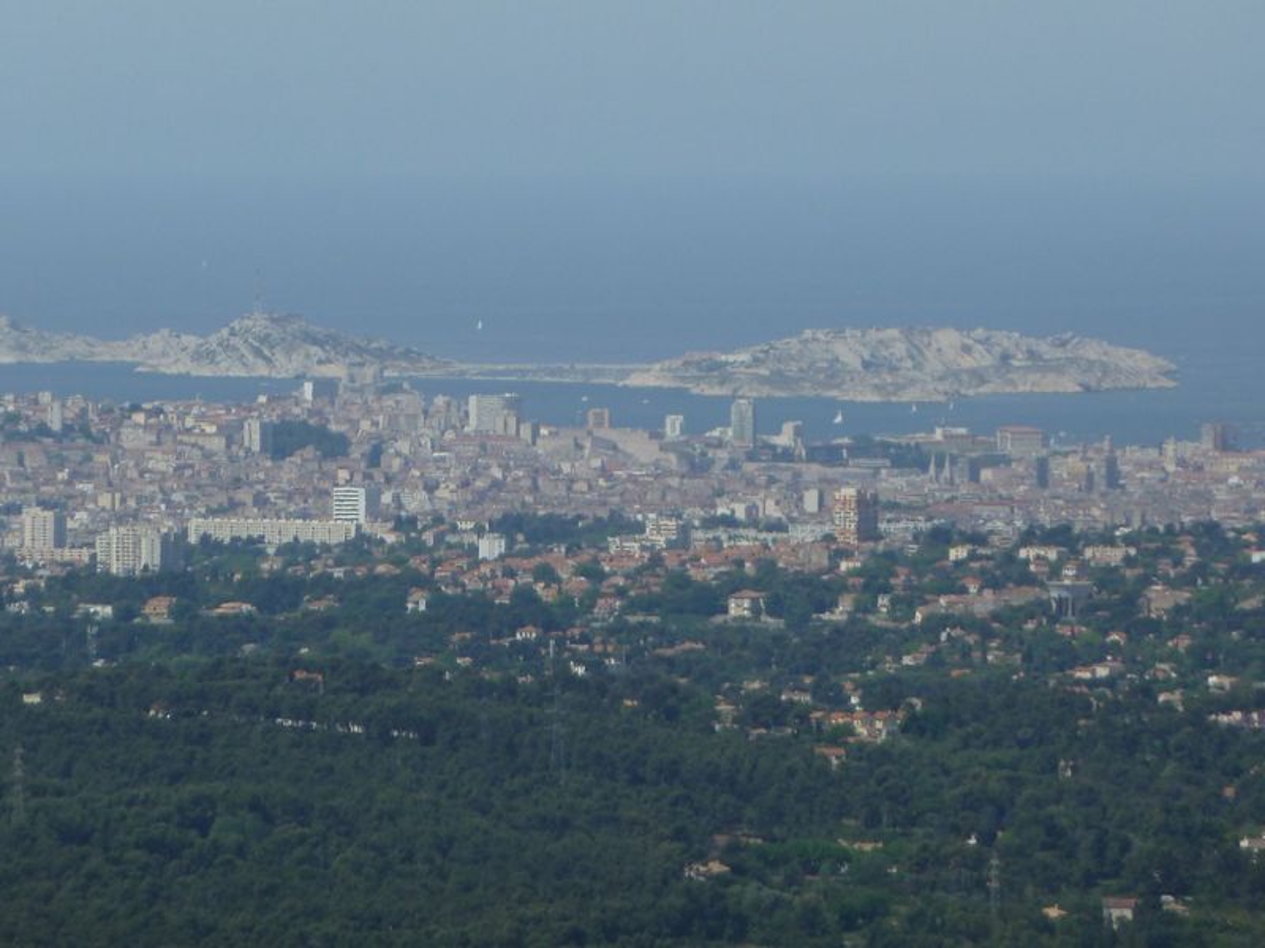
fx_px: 14581
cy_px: 474
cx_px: 632
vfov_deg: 3.7
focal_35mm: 399
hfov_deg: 5.0
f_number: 5.6
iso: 80
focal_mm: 49.2
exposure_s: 1/800
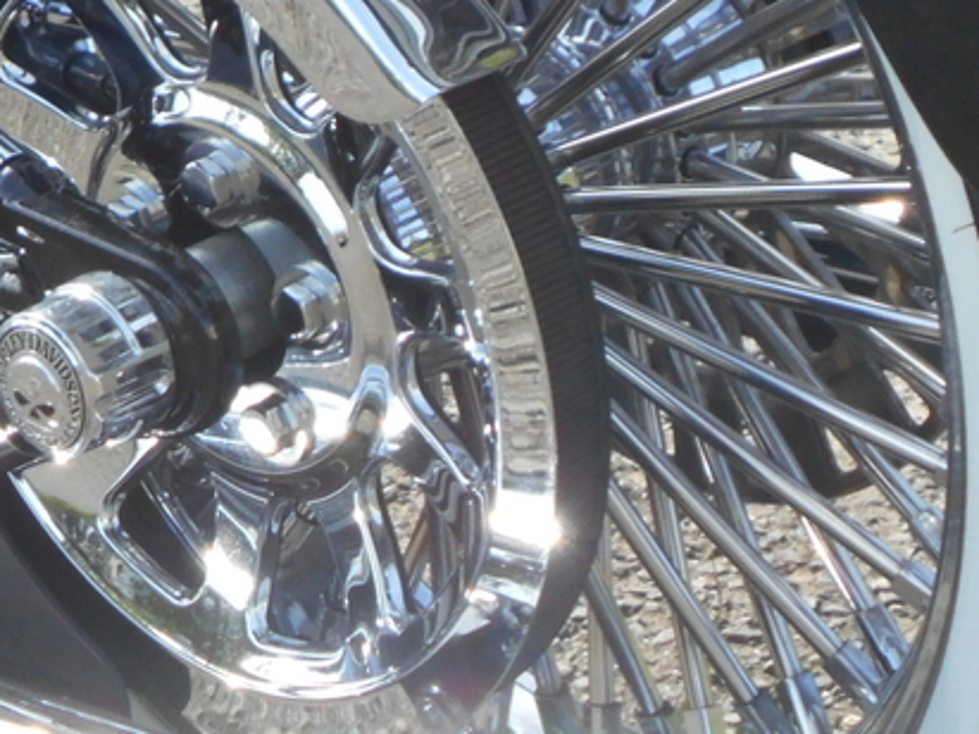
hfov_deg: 8.9
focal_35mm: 222
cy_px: 176
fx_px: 6277
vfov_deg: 6.7
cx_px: 276
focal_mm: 13.5
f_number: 5.8
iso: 160
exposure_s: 1/250
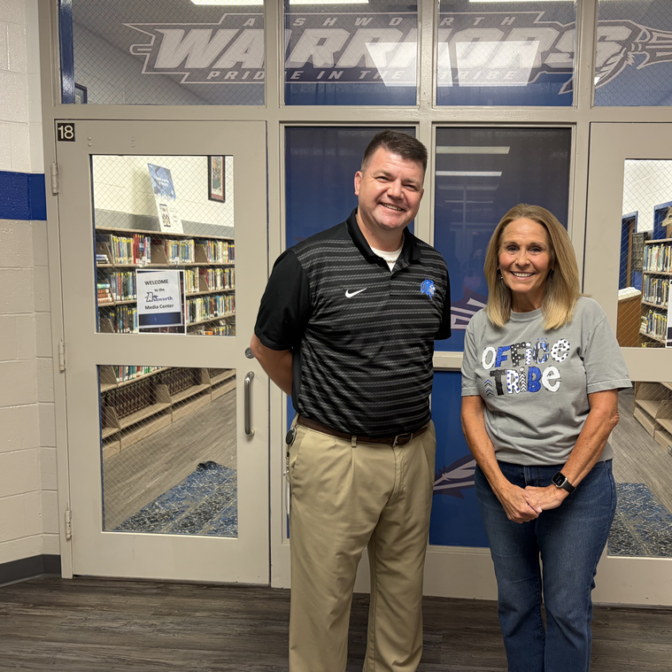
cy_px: 335
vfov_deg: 52.5
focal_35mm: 31
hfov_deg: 52.0
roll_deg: -1.1
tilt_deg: -5.2
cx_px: 417
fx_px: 681
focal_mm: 5.96
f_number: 1.6
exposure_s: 1/60
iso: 100
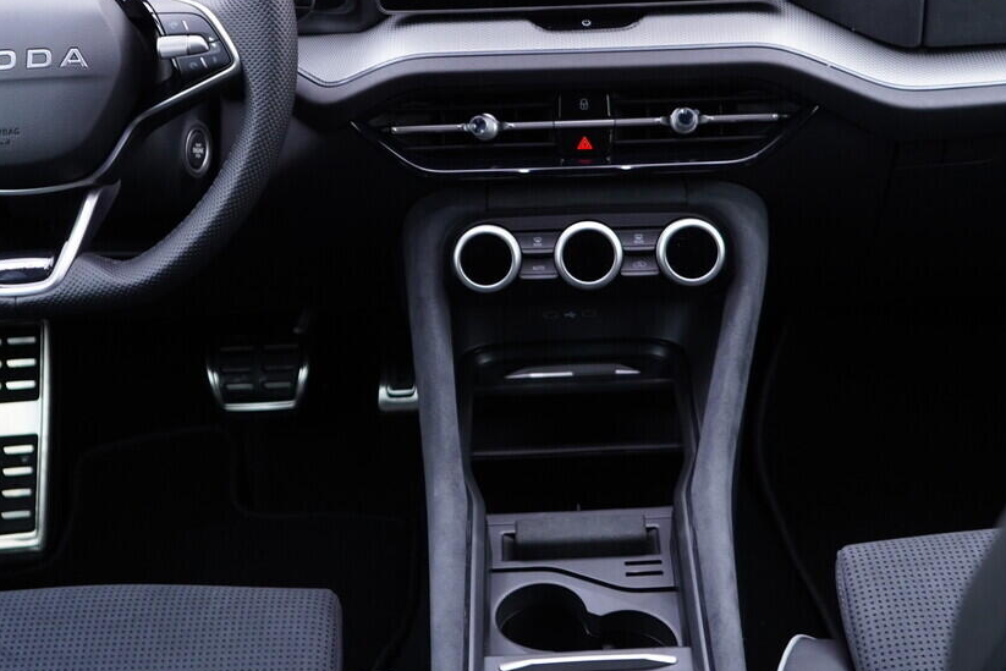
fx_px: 1761
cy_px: 130
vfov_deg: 21.3
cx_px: 543
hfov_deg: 31.9
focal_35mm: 63
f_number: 2.8
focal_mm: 24
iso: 400
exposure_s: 1/40
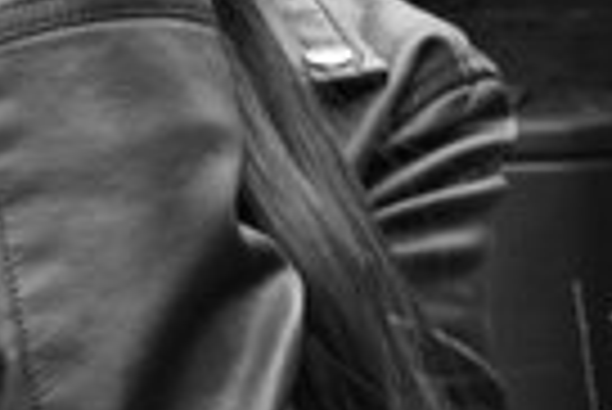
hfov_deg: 11.5
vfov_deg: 7.8
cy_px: 54
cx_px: 22
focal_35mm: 177
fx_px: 3012
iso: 400
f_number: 7.1
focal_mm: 20
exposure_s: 1/20
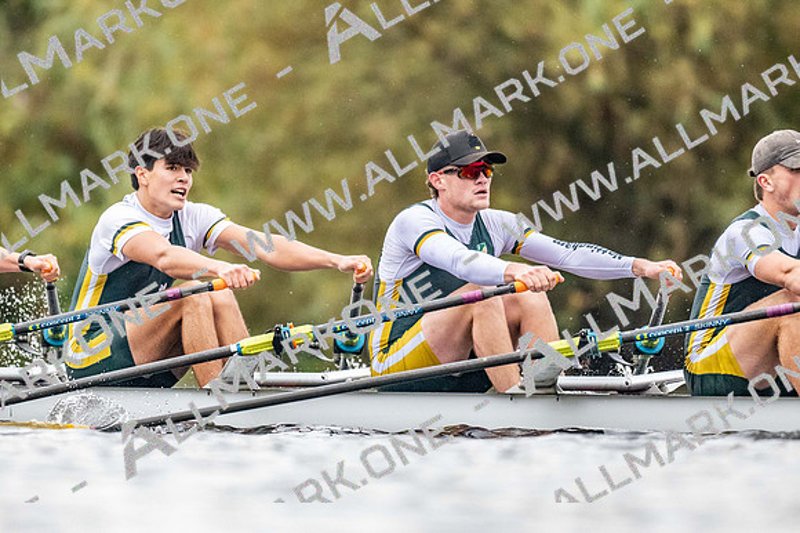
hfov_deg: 2.3
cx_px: 400
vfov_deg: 1.5
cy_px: 266
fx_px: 19988
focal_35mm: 900
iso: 4500
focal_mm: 600
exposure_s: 1/2500
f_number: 4
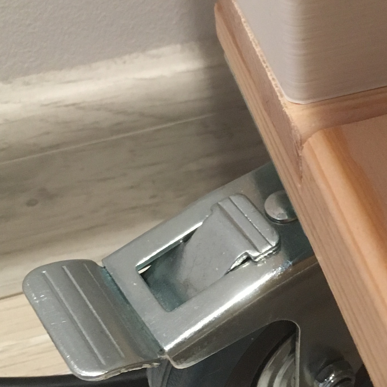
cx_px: 350
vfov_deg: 23.0
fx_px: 949
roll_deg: -0.2
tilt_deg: -43.7
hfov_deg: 22.5
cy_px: 172
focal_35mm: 75
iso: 200
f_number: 2.2
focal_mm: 4.15
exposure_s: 1/33
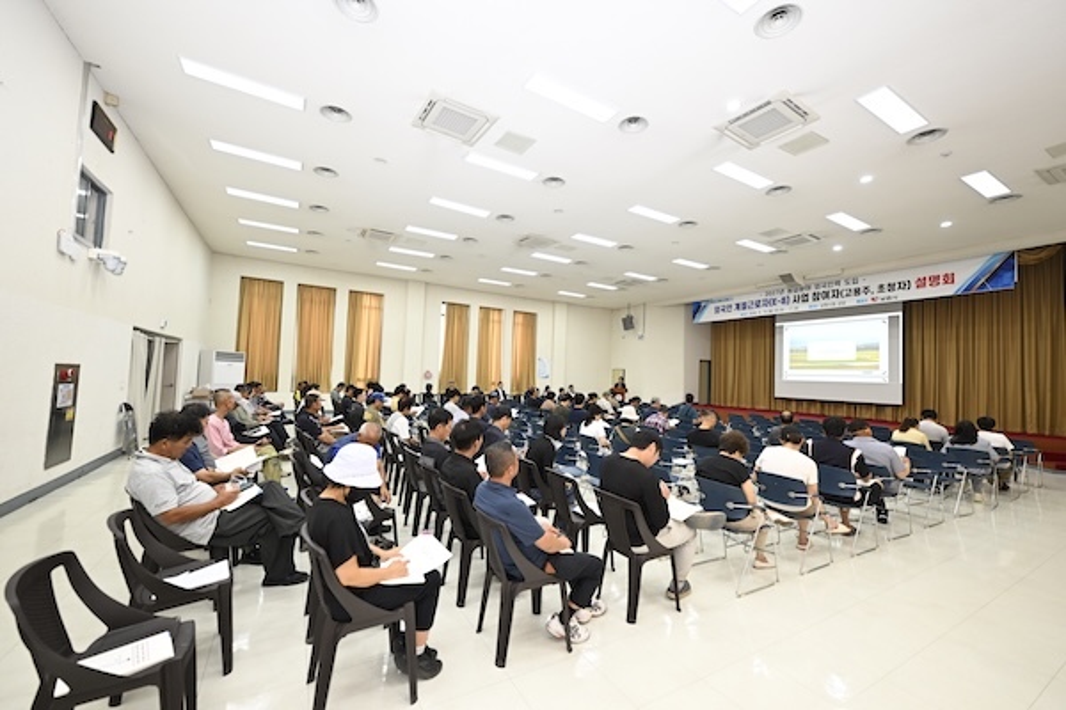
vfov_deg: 81.2
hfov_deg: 104.3
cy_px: 355
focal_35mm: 14
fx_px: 415
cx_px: 533
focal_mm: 14
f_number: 2.8
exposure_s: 1/200
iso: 800
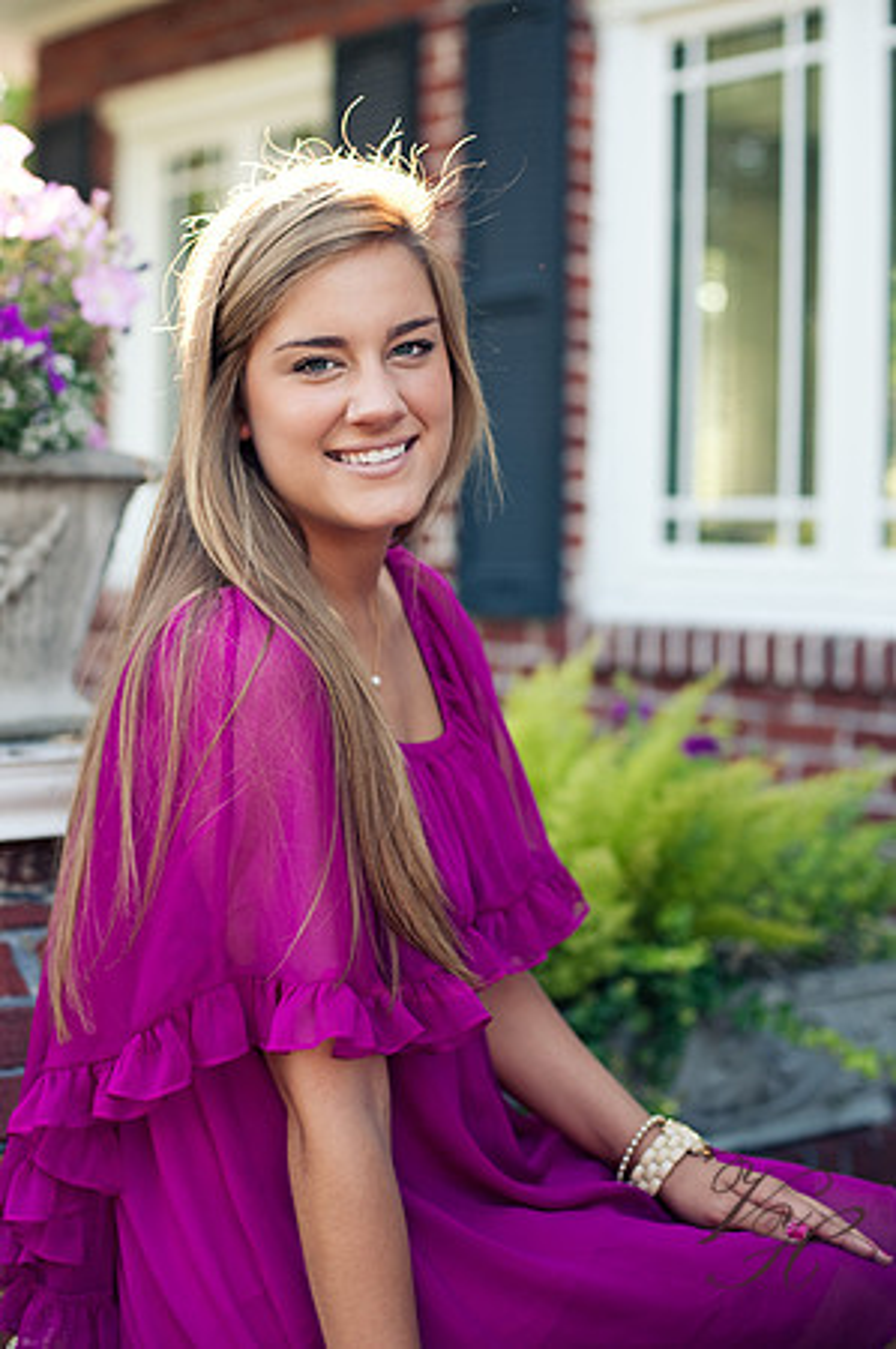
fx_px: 1871
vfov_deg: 39.6
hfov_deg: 26.9
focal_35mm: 50
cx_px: 448
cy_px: 674
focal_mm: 50
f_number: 2.5
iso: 250
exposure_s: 1/320
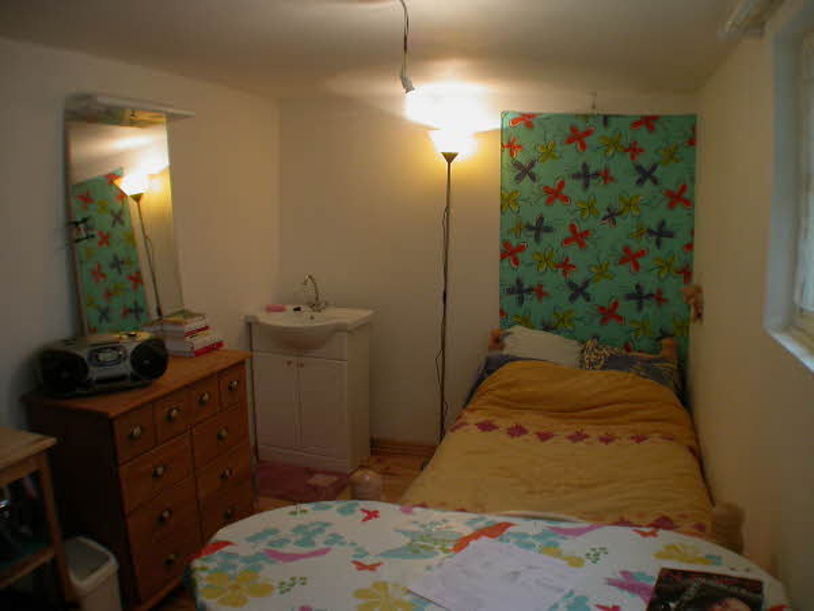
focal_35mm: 38
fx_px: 894
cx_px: 407
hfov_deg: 49.0
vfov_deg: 37.7
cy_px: 306
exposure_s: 1/33.7
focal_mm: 7.85
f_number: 2.6
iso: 100
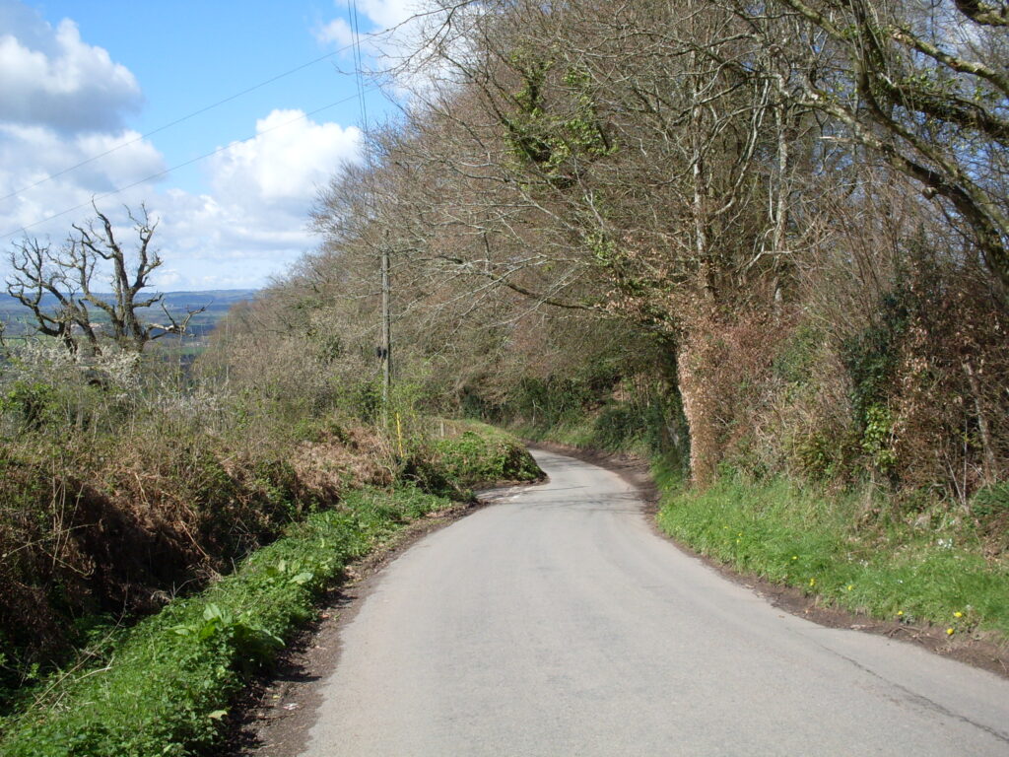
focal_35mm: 38
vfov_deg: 37.7
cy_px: 378
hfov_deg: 49.0
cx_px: 504
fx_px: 1108
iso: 80
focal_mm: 6.3
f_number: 8.4
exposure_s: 1/180
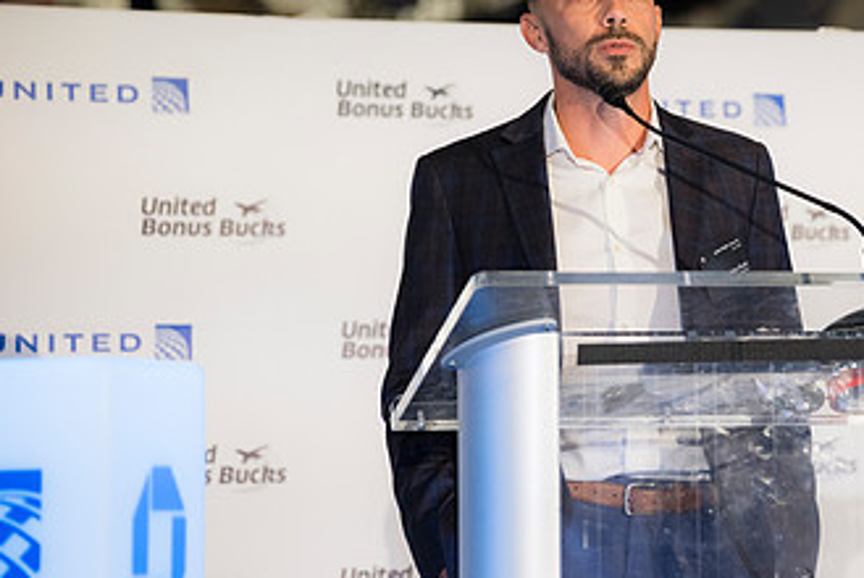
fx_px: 4276
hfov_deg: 11.5
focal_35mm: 178
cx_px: 735
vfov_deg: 7.7
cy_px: 172
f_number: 2.8
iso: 1000
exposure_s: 1/160
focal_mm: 101
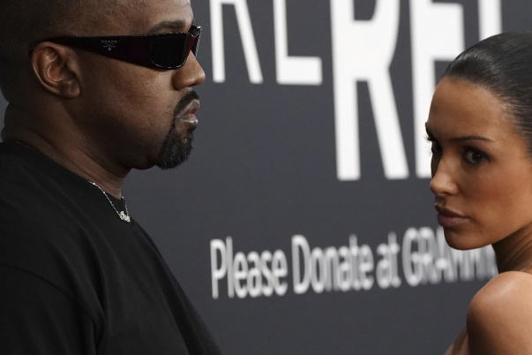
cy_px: 253
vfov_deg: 2.6
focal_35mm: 521
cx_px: 346
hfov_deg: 4.0
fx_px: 7699
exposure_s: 1/640
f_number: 5.6
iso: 4000
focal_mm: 262
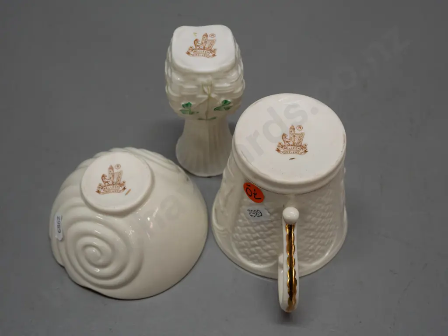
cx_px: 224
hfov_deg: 39.7
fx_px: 621
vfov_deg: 30.3
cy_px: 168
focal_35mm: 48
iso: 3200
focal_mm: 24
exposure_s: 1/500
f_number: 5.6
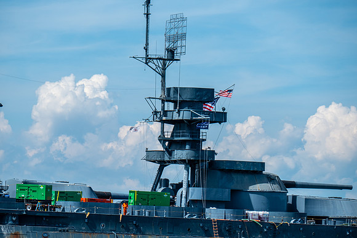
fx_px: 2004
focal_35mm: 202
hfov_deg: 10.2
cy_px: 119
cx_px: 178
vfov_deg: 6.8
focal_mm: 134.5
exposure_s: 1/1250
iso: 200
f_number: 5.6
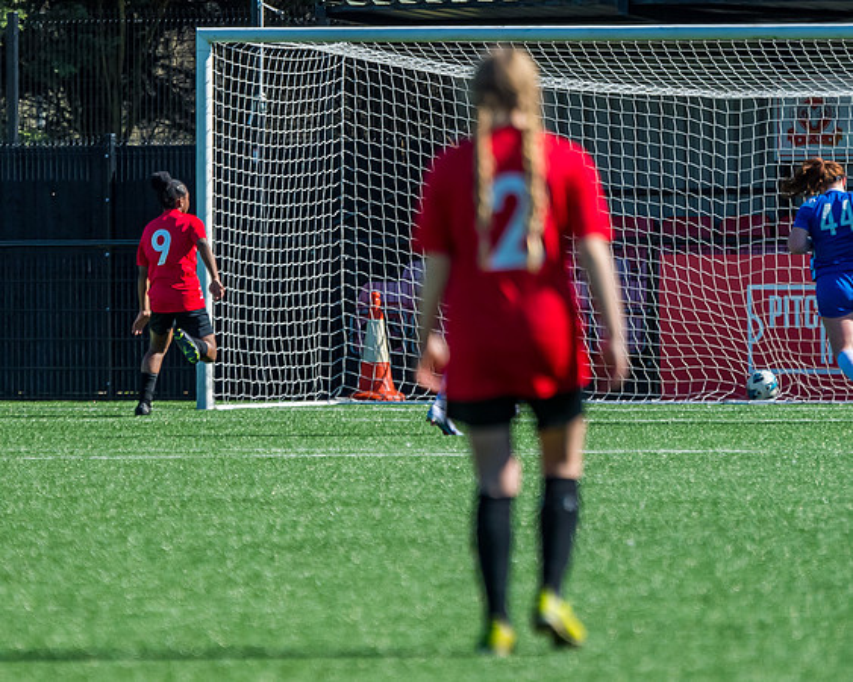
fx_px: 12473
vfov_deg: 3.1
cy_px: 406
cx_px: 230
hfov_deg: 3.9
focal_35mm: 494
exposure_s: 1/2500
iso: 400
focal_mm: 240
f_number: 4
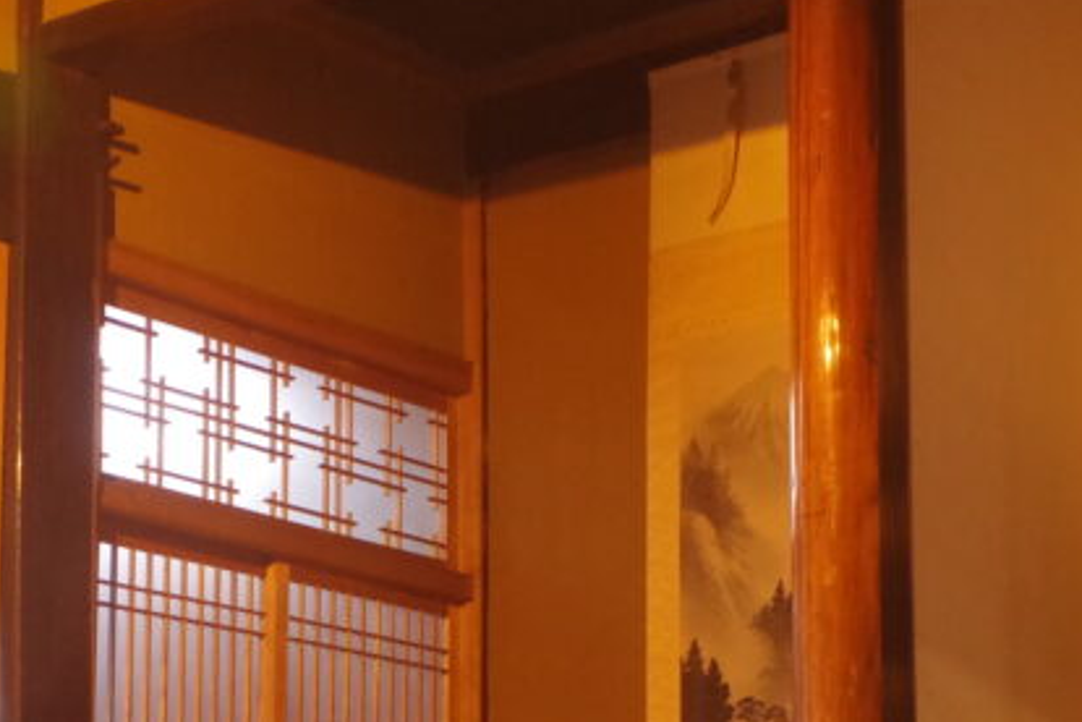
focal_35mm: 87
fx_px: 2615
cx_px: 606
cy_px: 905
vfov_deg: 15.1
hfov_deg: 23.4
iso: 1600
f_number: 9
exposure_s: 1
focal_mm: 20
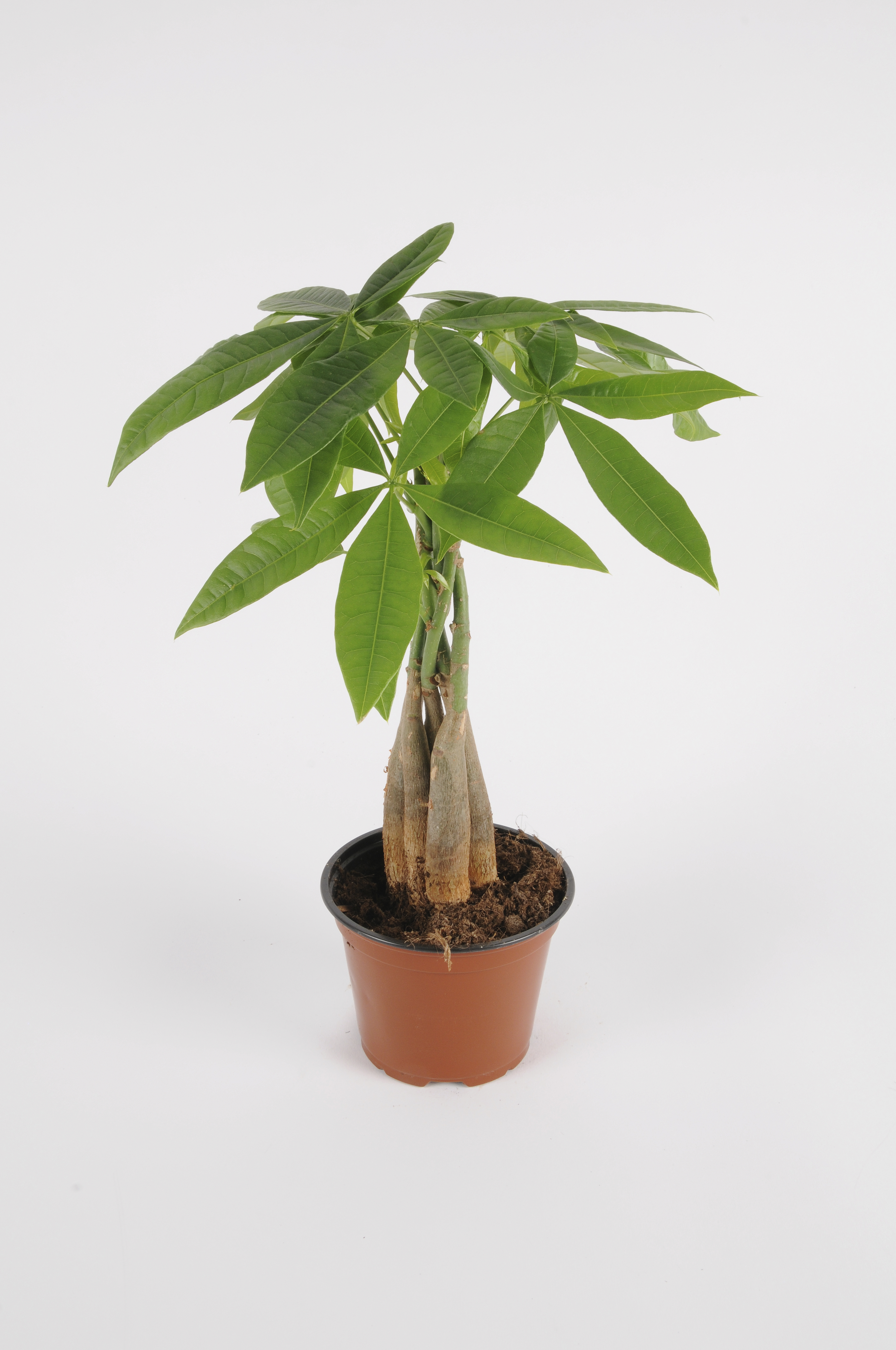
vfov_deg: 57.3
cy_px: 675
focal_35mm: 33
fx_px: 1235
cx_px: 448
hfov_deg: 39.9
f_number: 16
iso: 250
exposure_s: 1/125
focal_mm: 22
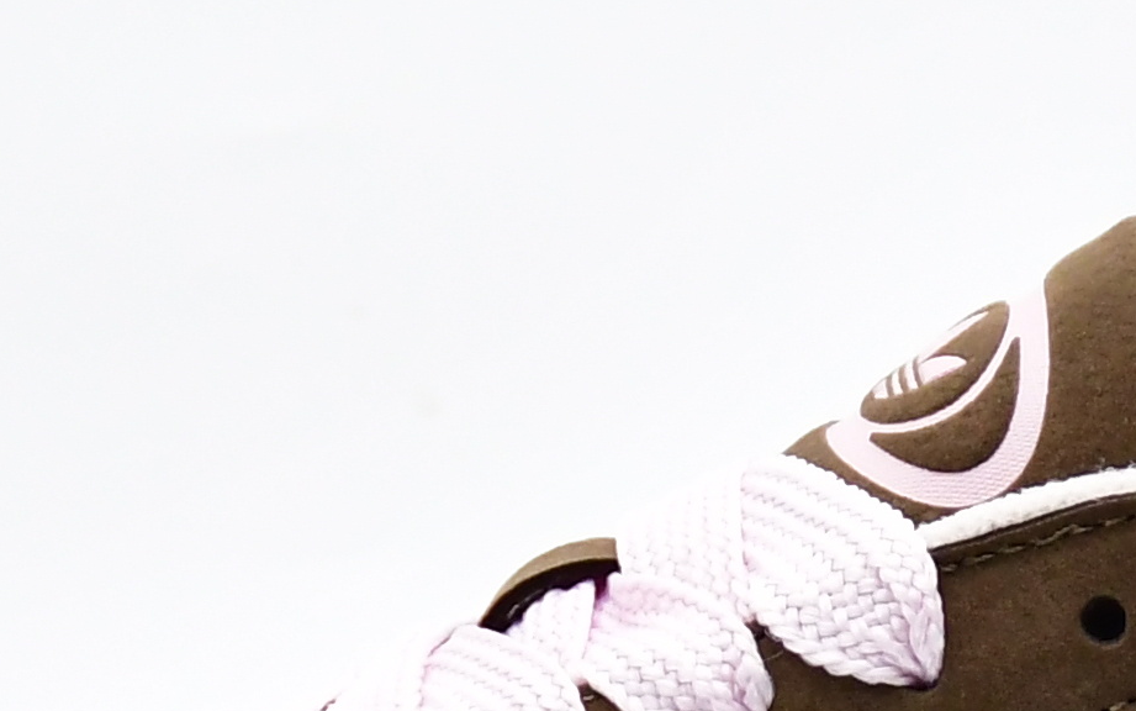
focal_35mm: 610
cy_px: 728
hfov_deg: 3.4
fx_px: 18889
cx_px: 904
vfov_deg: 2.2
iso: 1000
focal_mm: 66
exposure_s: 1/500
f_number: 5
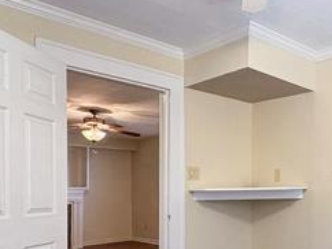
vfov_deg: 37.2
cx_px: 305
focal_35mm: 37
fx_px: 355
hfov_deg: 45.0
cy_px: 202
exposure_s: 1/60
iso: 200
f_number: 2.2
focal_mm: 2.22
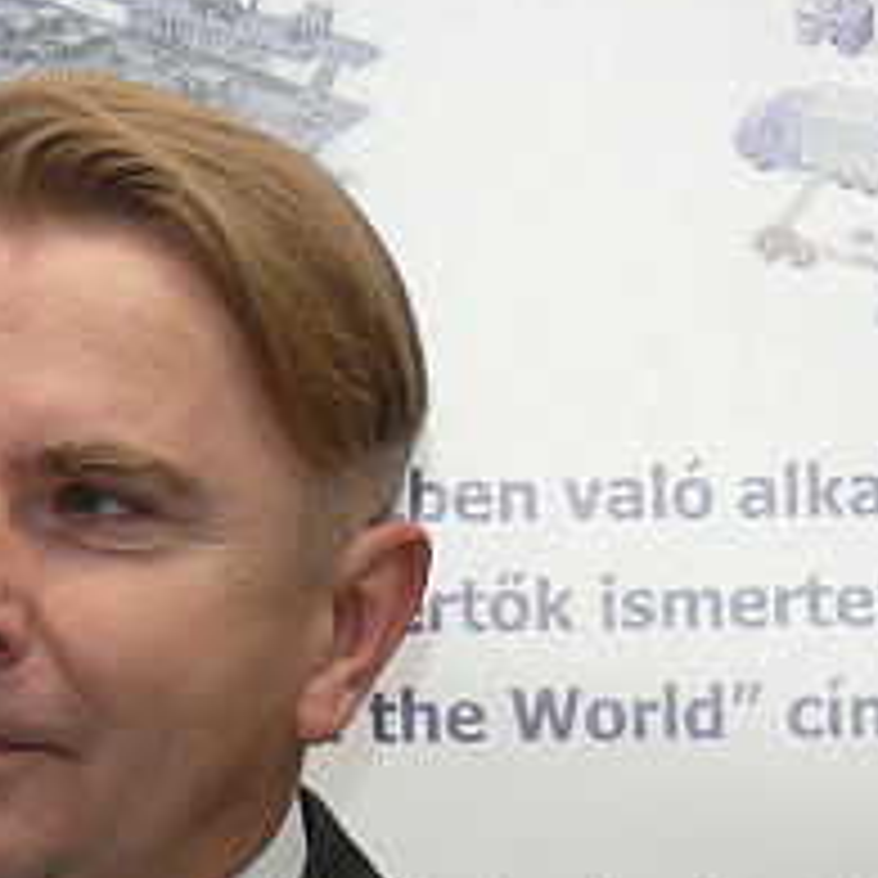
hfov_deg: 4.1
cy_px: 518
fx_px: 12311
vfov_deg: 4.1
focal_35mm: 429
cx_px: 122
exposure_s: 1/30
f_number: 3.6
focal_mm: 25
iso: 100
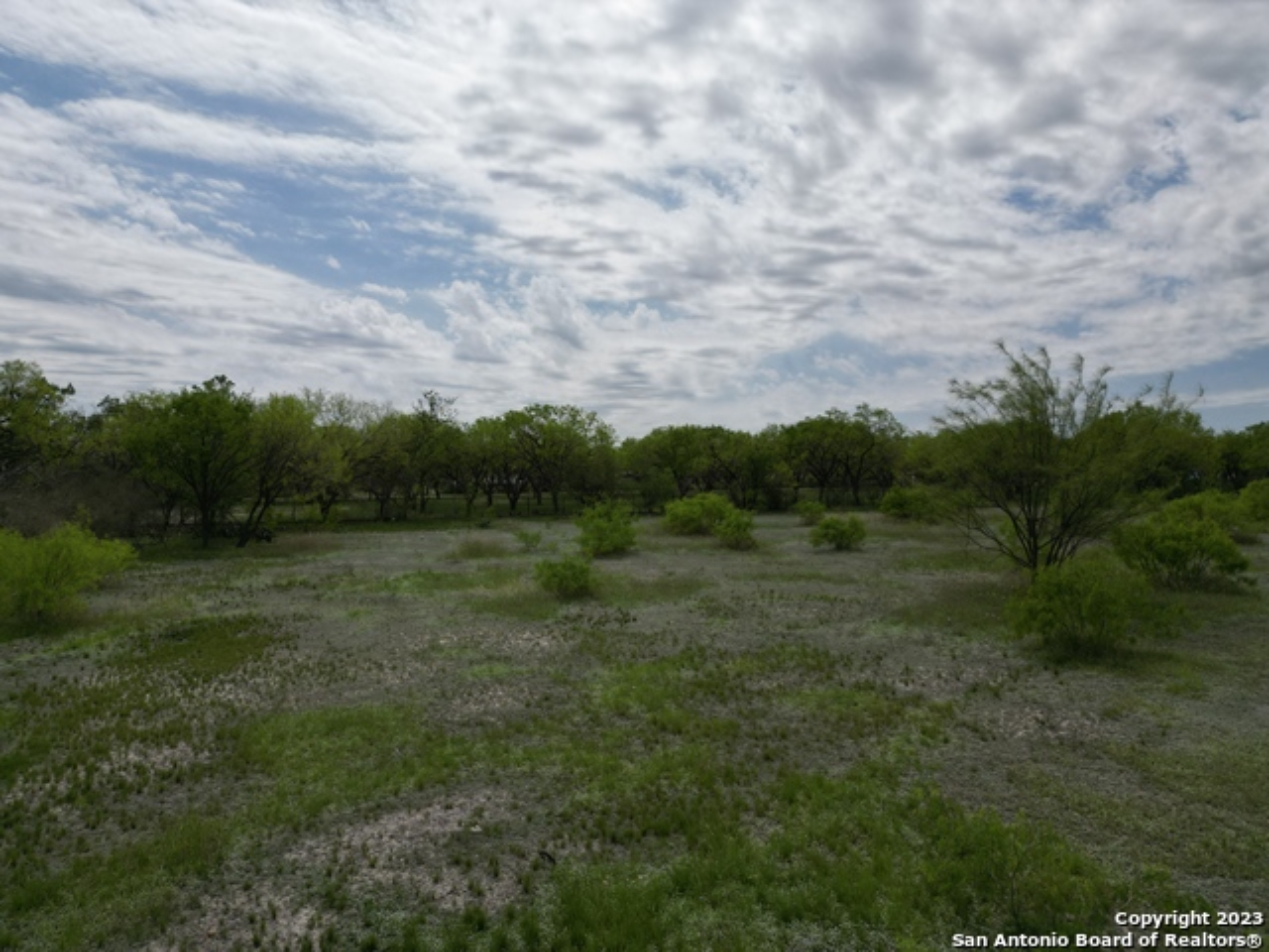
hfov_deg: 71.6
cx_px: 634
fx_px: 880
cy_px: 476
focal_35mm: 24
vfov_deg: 56.8
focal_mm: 6.72
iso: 100
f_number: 1.7
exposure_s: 1/6400
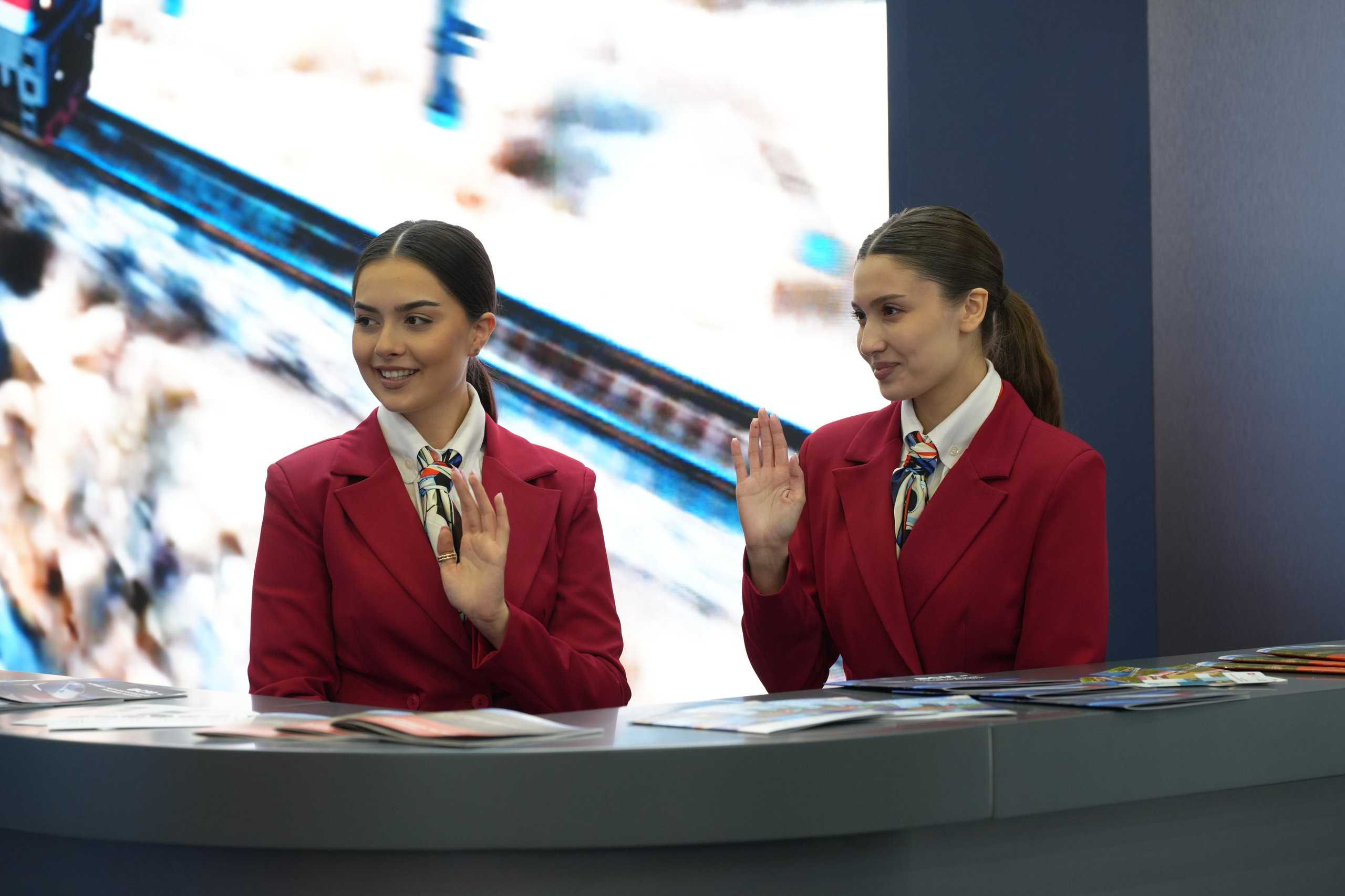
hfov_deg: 19.5
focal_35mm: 105
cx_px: 672
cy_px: 448
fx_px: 3923
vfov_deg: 13.0
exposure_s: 1/160
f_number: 4
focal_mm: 105
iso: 1600
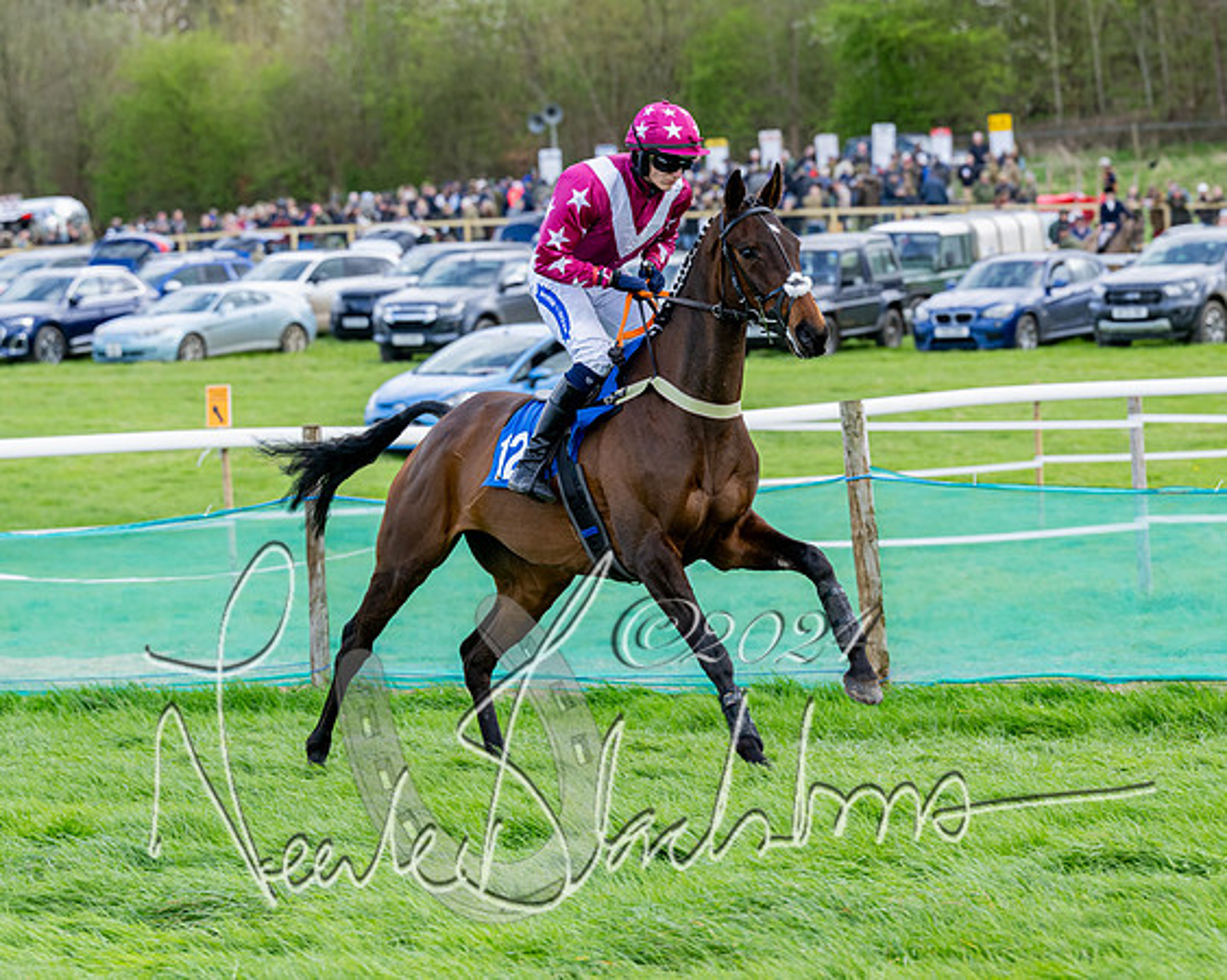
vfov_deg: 9.2
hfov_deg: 11.5
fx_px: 6077
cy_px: 508
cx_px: 578
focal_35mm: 167
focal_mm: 130
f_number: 5
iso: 400
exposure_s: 1/800
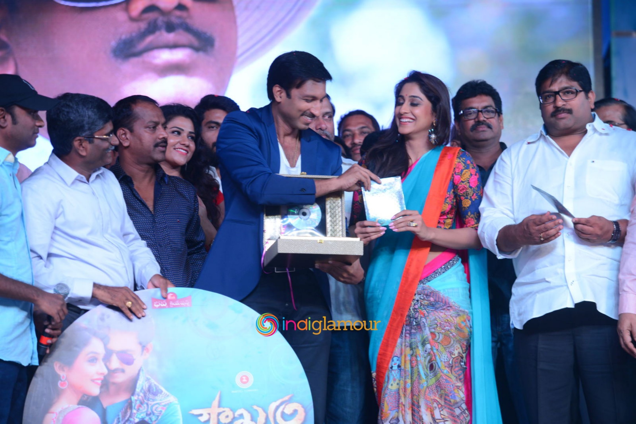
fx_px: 2474
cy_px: 212
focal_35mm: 140
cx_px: 318
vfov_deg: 9.8
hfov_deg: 14.6
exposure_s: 1/160
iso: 800
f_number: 7.1
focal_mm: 140
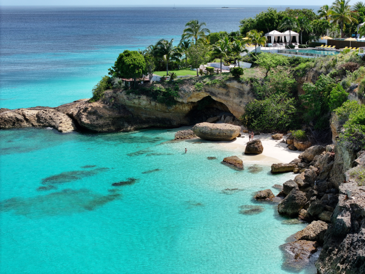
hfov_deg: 27.8
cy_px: 137
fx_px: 738
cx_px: 182
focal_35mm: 70
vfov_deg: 21.0
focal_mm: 19.4
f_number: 2.8
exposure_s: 1/1000
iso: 100
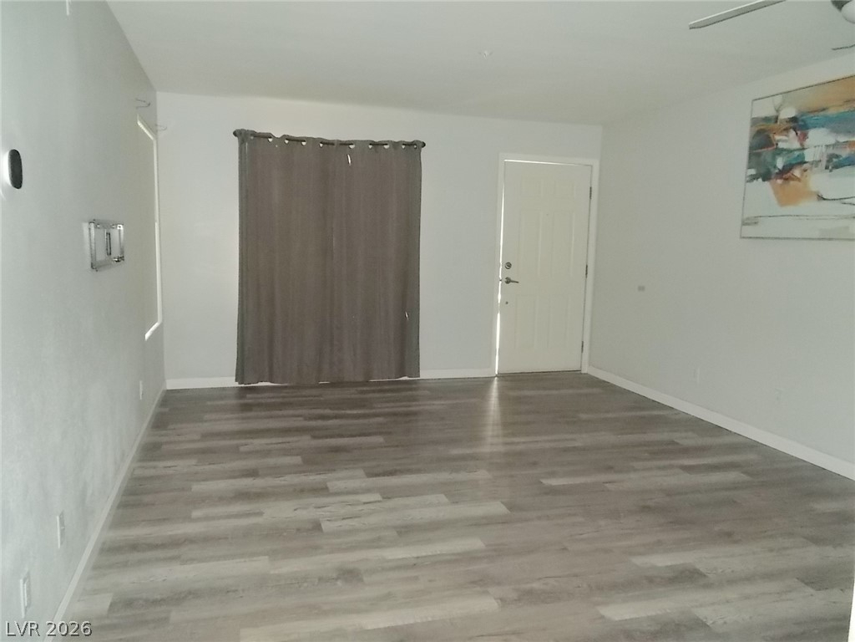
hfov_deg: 67.3
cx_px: 428
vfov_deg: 53.1
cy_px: 321
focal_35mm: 26
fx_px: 642
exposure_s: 1/25
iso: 400
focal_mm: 4.6
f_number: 3.2
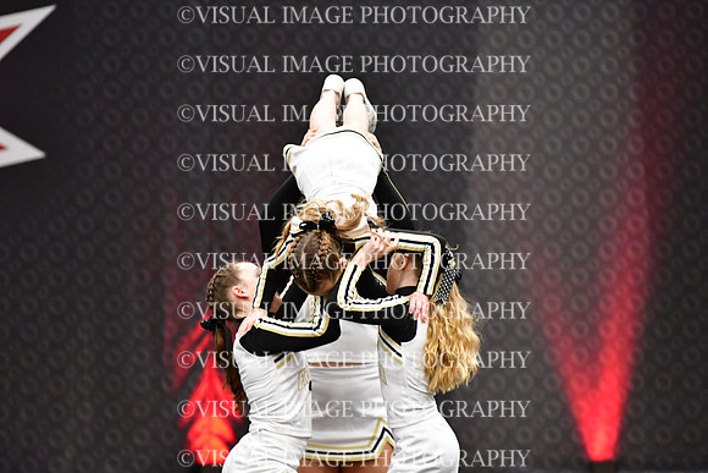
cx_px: 354
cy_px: 236
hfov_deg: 6.9
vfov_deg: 4.6
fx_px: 5901
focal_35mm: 300
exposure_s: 1/500
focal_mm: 200
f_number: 3.2
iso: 5000
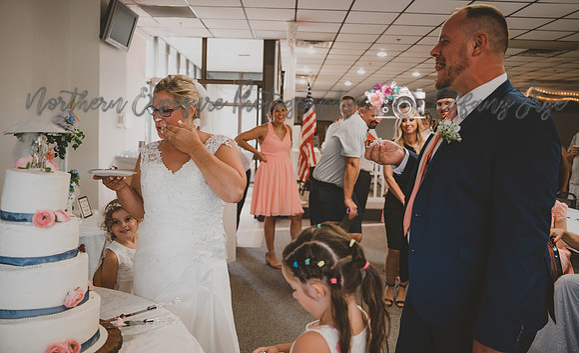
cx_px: 290
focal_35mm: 31
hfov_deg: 61.1
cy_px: 160
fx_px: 490
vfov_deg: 39.5
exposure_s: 1/125
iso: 2000
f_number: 2.8
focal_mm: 30.5
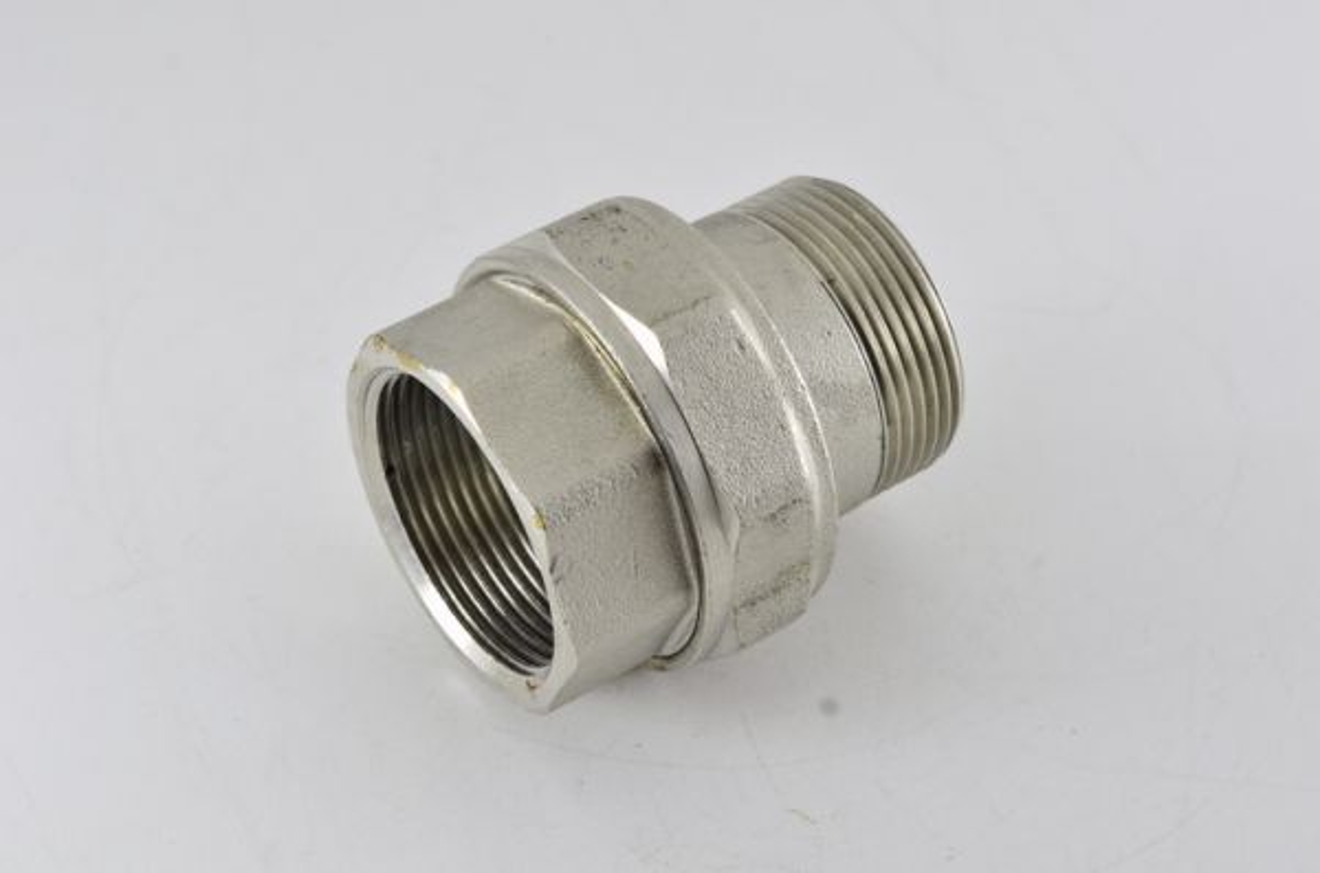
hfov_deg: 27.1
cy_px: 436
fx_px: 2743
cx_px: 660
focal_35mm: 75
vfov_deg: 18.1
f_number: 7.1
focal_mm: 50
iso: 320
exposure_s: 1/100
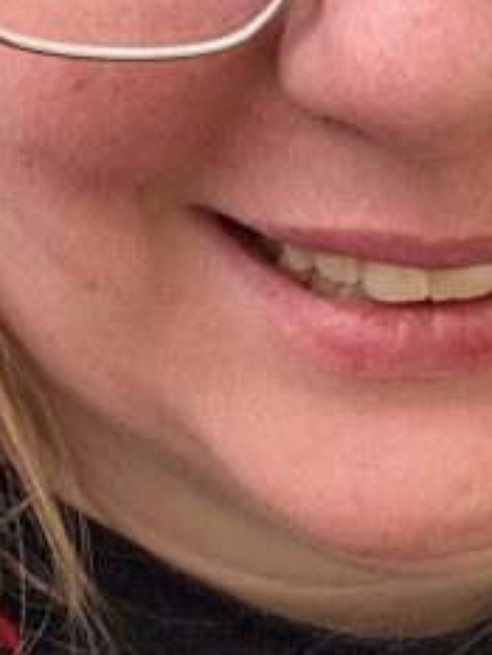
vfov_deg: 14.6
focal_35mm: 132
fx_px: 2499
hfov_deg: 11.2
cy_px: -34
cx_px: 380
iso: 32
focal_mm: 2.71
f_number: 2.2
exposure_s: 1/164
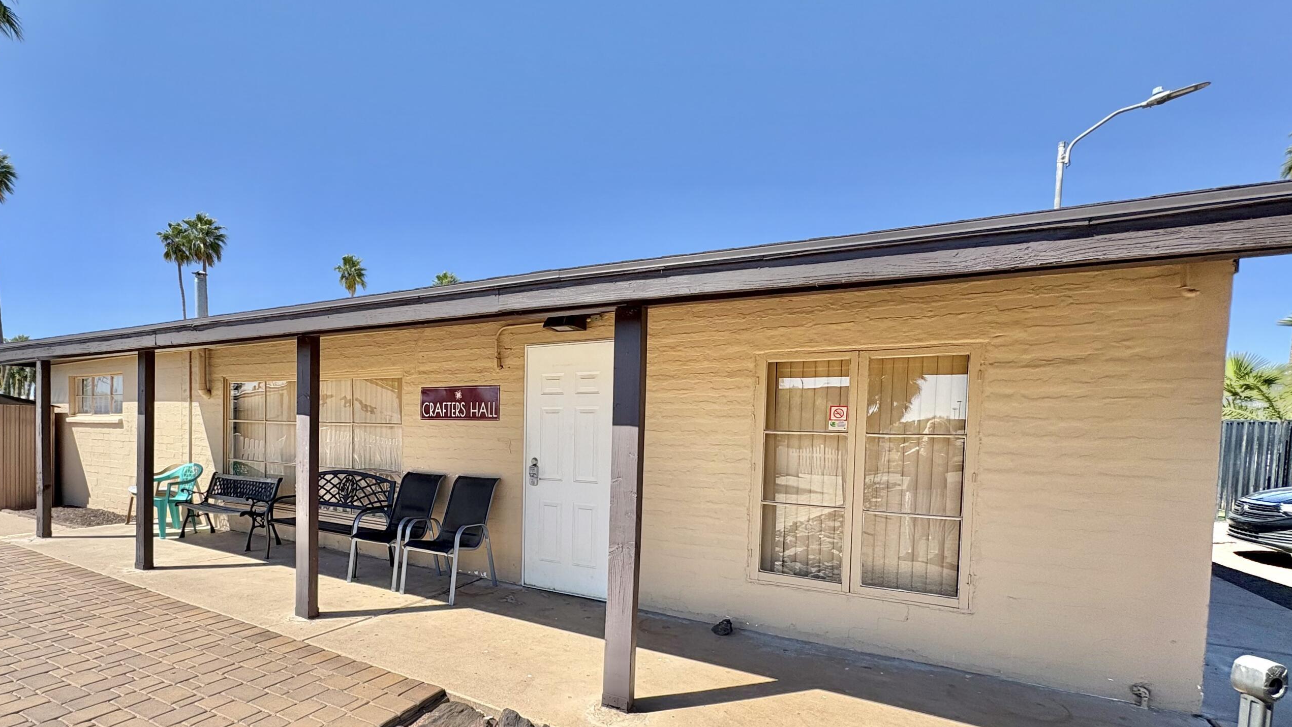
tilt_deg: -5.2
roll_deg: -1.7
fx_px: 617
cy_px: 454
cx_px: 538
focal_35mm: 18
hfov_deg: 91.8
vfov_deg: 60.2
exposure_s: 1/1236
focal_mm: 2.22
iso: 40
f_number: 2.2
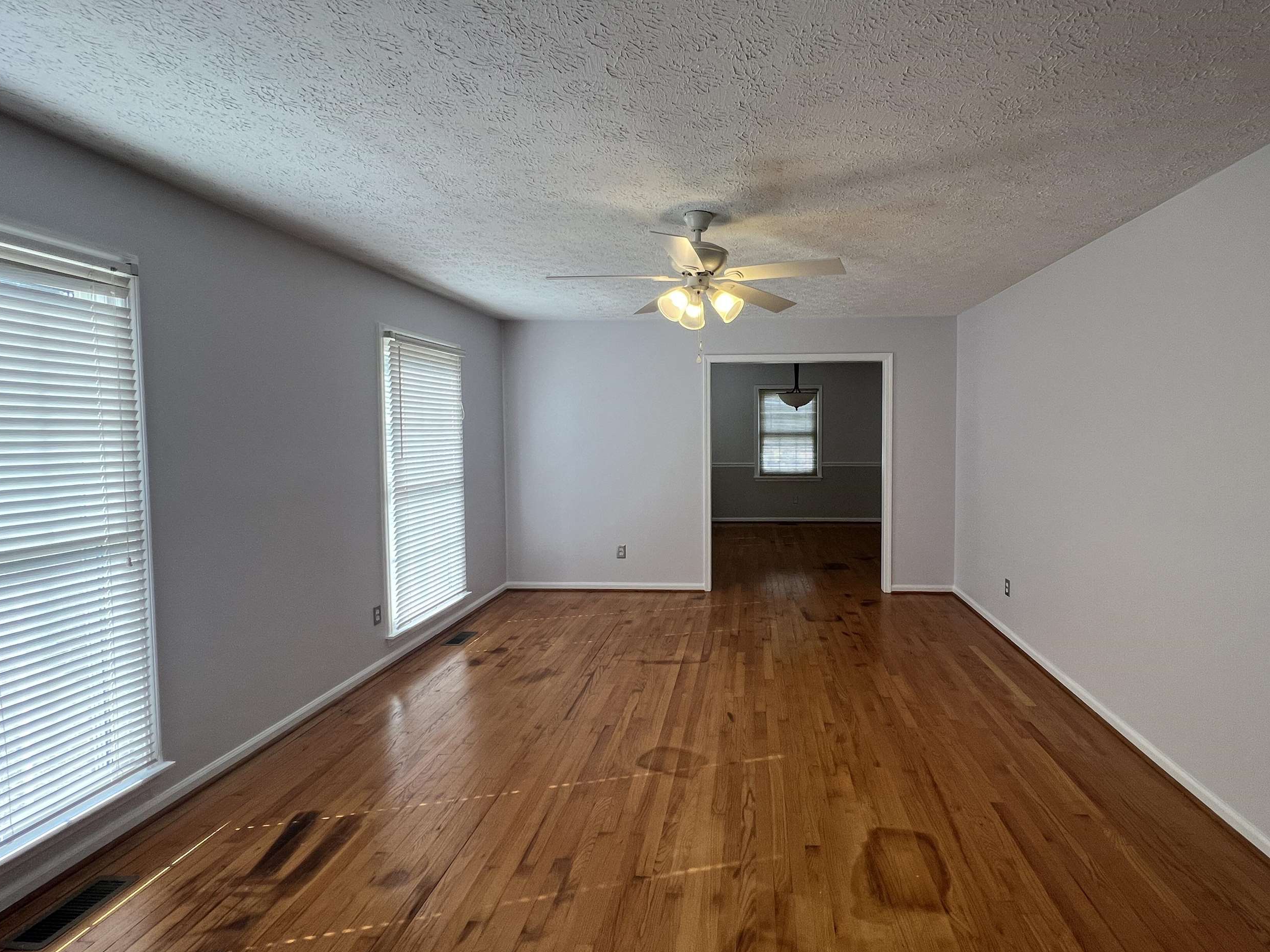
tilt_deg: -3.2
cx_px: 734
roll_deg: +0.6
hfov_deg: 93.8
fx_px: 587
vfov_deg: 78.1
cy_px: 461
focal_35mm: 16
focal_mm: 1.57
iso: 80
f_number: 1.8
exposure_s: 1/120
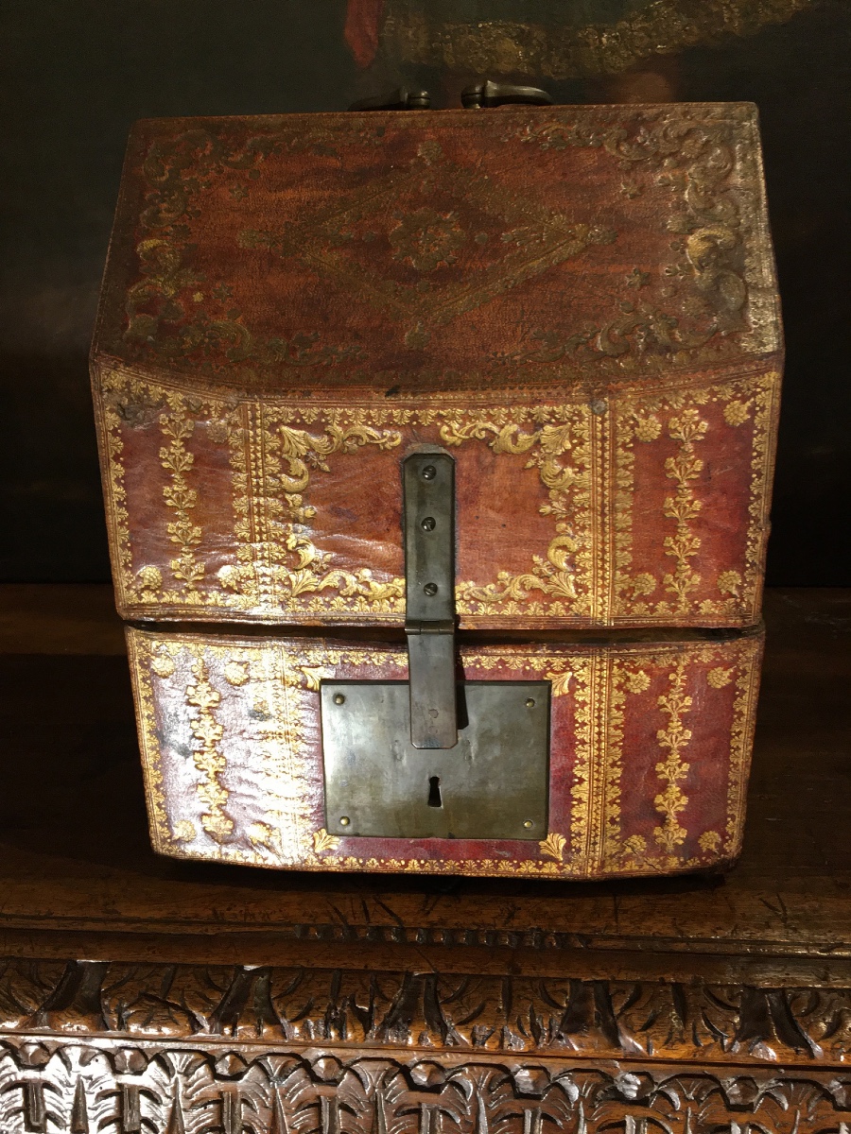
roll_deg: -0.7
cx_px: 426
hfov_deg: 48.2
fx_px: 951
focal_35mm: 29
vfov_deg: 61.7
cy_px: 567
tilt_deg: -19.1
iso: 160
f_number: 2.2
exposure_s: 1/33
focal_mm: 4.15
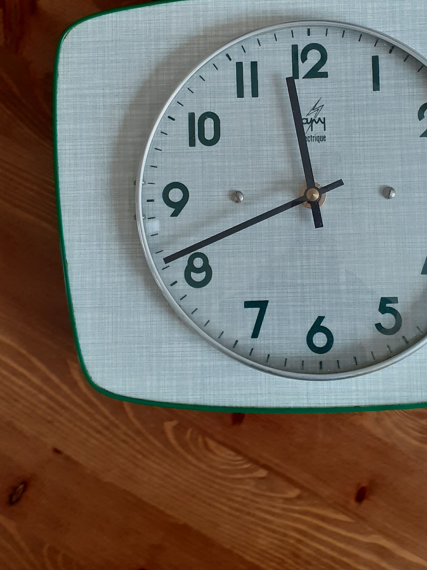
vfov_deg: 43.7
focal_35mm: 42
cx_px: 302
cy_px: 161
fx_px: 691
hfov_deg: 33.9
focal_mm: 3.6
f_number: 1.9
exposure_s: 1/50
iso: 125
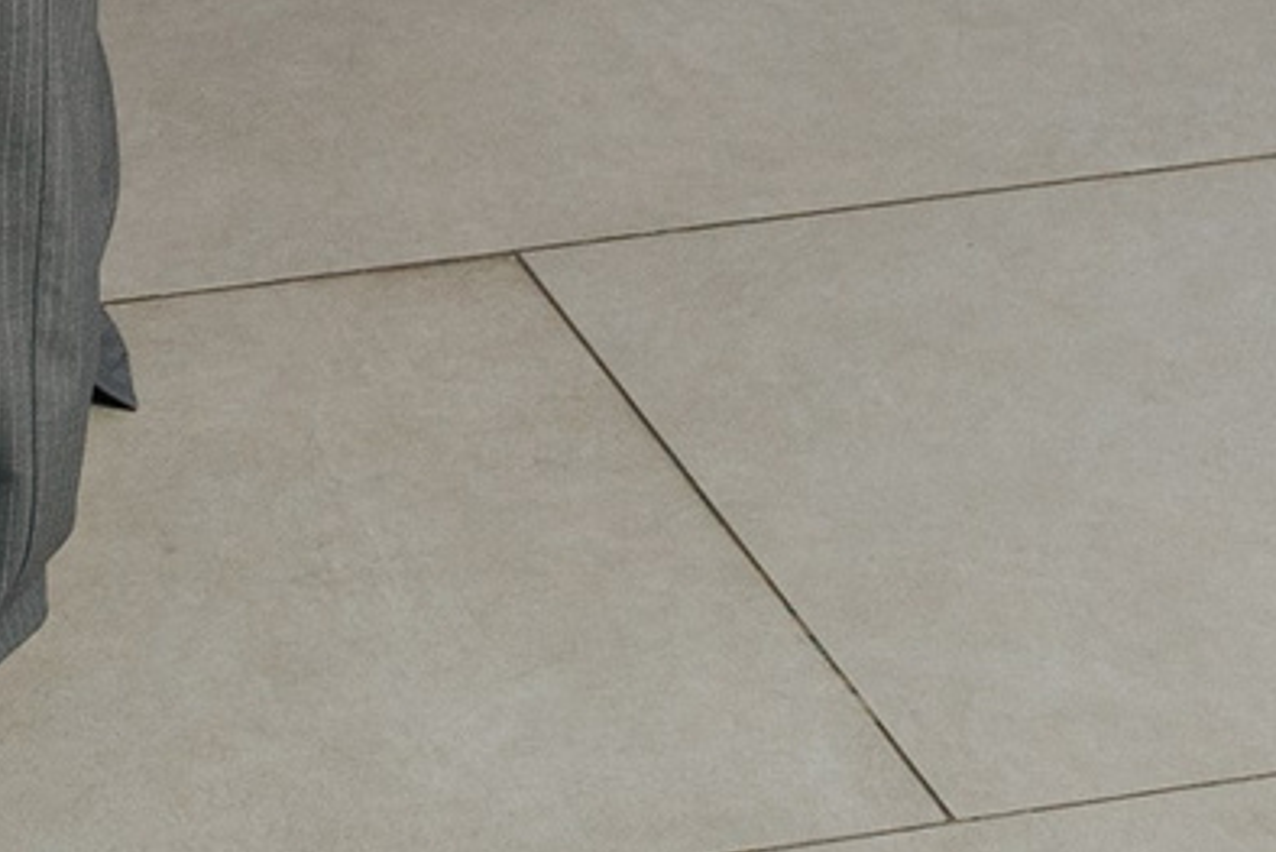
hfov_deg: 10.8
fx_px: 6666
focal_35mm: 188
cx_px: -205
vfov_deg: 6.6
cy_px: -1823
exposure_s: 1/160
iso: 800
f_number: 2.8
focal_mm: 28
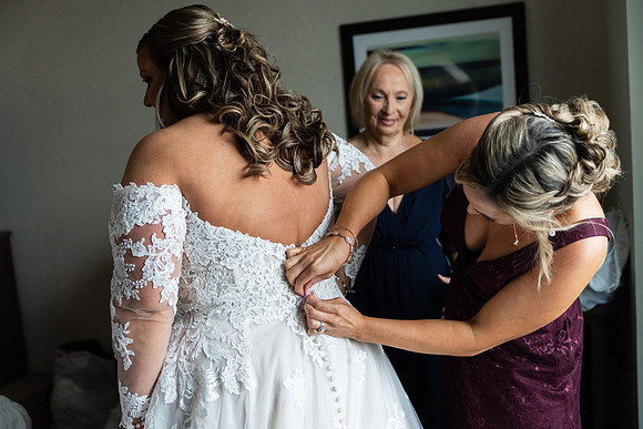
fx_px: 750
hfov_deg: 46.4
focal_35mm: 42
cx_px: 322
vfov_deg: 31.9
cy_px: 214
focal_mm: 42
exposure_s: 1/800
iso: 2000
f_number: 2.8
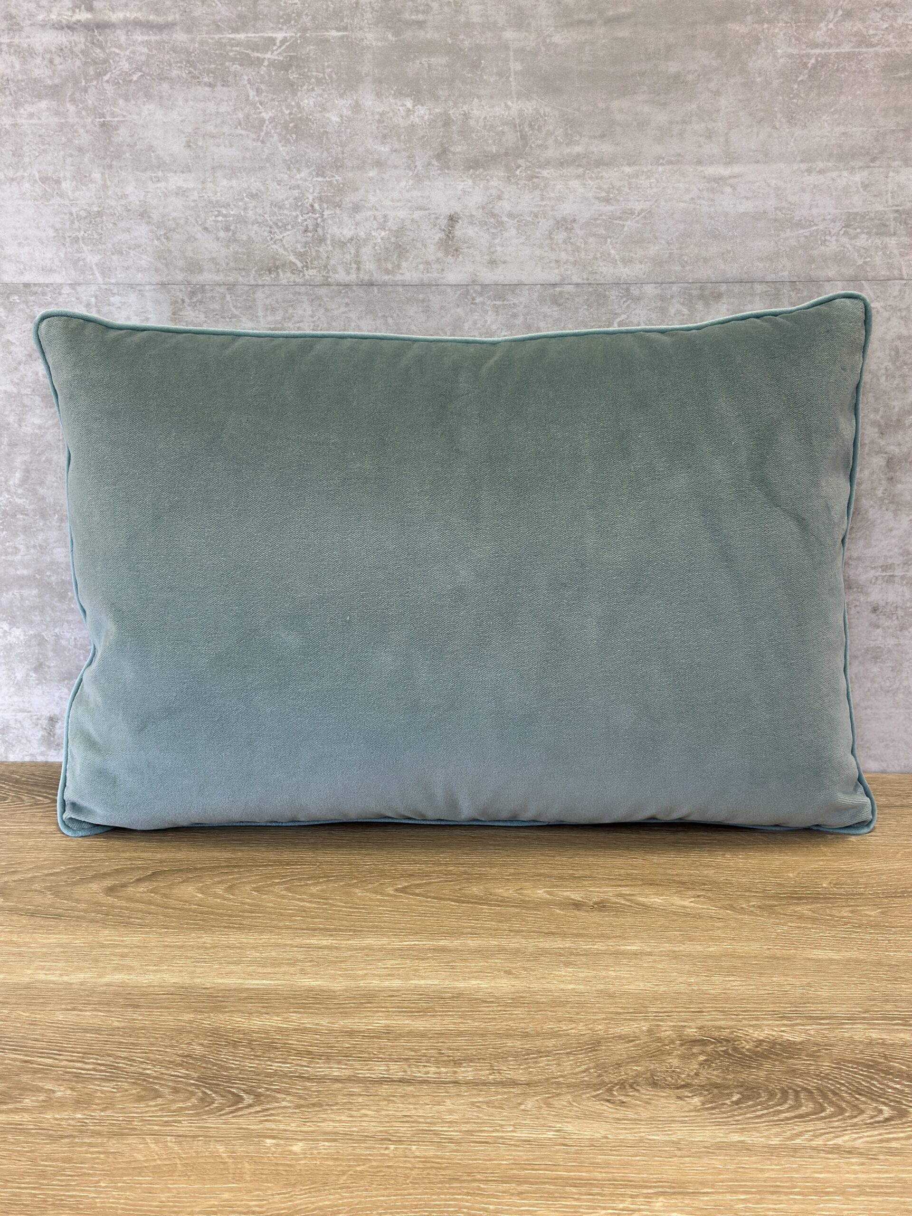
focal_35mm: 48
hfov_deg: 30.3
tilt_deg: -16.4
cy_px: 608
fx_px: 1686
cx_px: 456
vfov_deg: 39.7
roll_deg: +0.7
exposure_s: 1/164
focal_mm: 6.86
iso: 125
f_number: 1.78
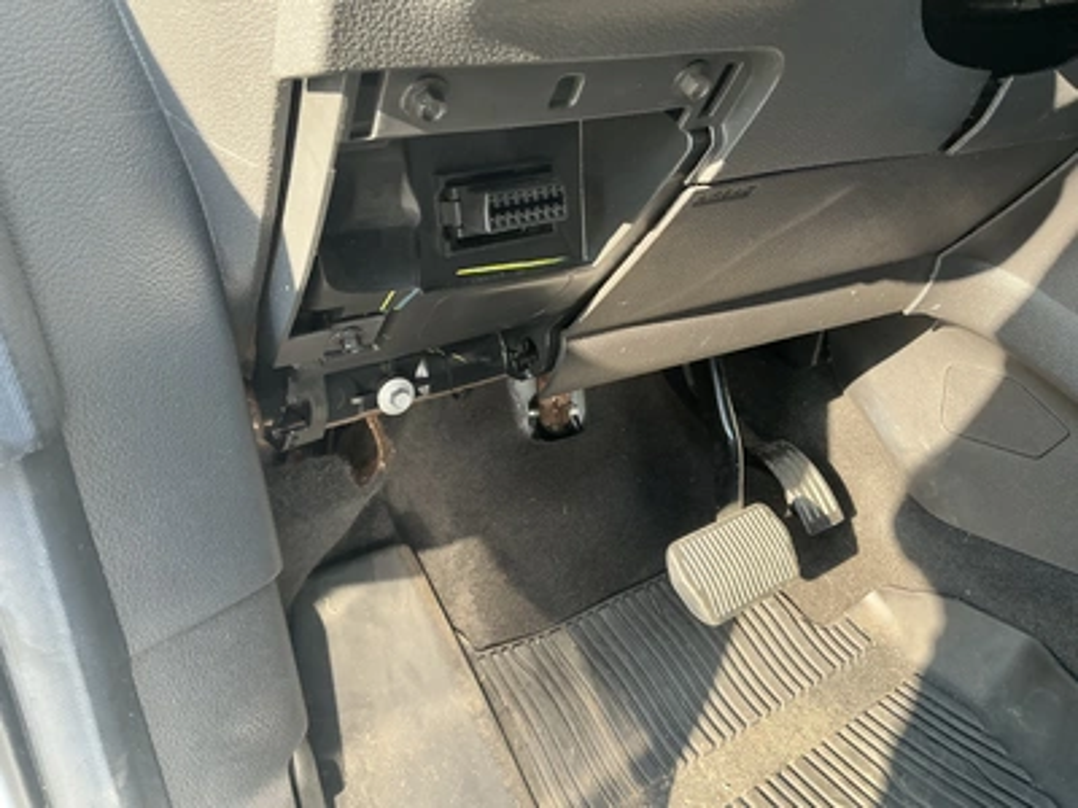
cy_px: 404
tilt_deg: -21.8
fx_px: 872
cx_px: 539
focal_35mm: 28
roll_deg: +3.9
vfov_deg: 49.7
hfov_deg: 63.4
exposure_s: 1/90
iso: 64
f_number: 1.8
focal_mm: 3
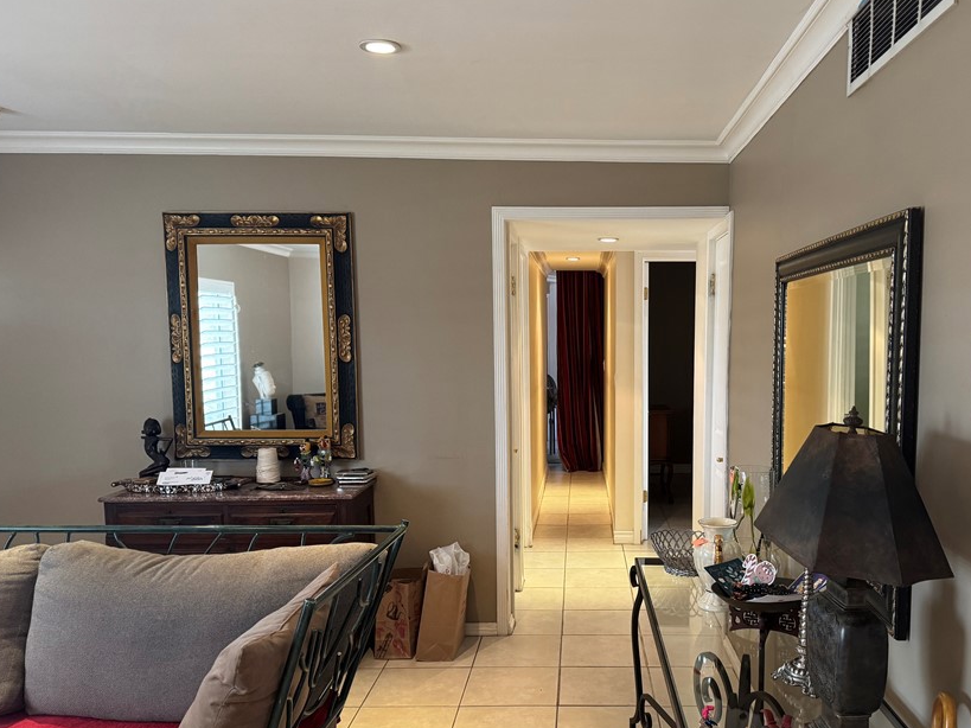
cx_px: 571
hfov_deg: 59.6
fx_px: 841
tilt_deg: -6.7
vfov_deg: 46.6
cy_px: 421
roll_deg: -0.2
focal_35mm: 30
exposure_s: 1/60
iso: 320
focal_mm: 6.76
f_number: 1.78
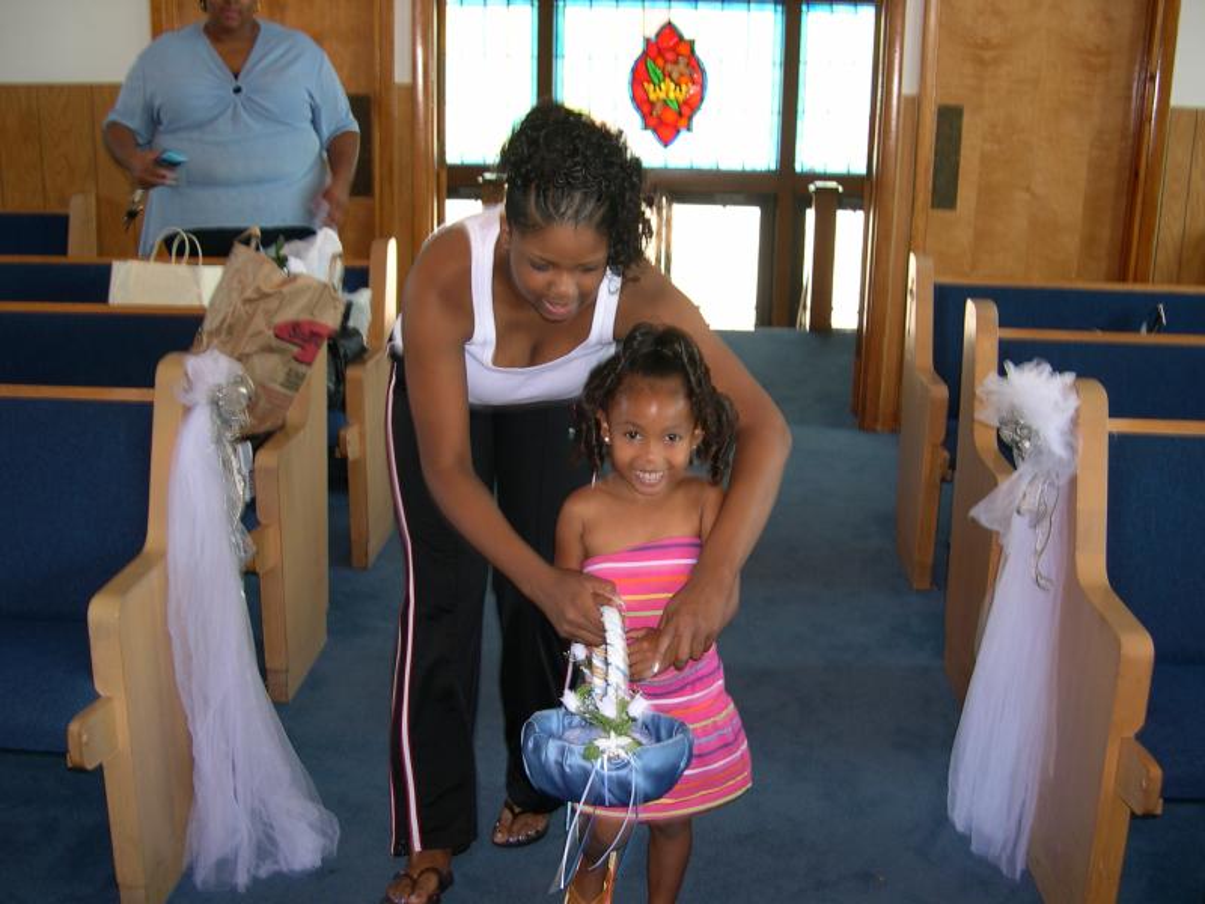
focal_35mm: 38
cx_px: 602
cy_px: 452
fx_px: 1323
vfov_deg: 37.7
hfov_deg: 49.0
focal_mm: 8
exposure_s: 1/30
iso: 100
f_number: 2.8
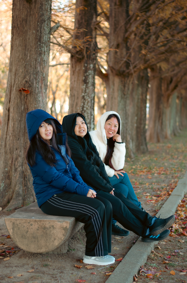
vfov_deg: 27.0
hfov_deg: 18.1
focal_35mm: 75
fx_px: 587
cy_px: 142
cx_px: 94
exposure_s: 1/160
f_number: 1.8
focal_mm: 50
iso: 100
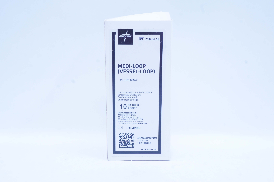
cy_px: 91
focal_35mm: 52
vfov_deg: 25.7
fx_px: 399
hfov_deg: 37.9
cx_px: 137
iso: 400
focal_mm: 35
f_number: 13
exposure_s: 1/10
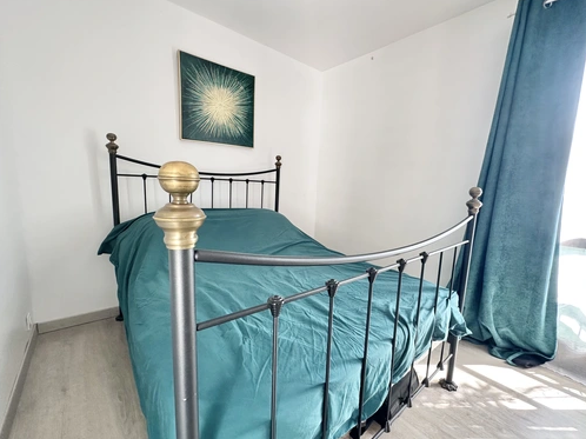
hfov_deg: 98.1
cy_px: 222
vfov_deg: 81.7
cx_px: 312
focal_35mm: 15
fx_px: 254
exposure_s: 1/99
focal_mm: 2.22
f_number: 2.2
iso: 125
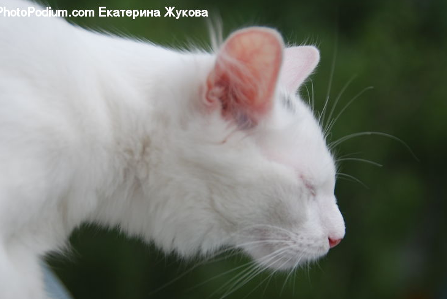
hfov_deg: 13.9
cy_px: 182
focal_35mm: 148
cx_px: 215
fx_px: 1839
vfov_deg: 9.3
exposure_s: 1/250
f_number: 5.3
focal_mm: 80
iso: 200
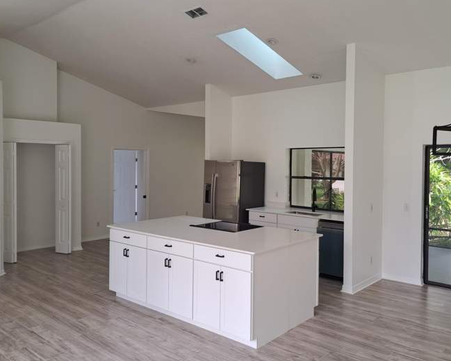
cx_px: 251
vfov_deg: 50.0
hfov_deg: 60.3
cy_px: 170
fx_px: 387
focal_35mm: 29
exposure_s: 1/60
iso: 50
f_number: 1.8
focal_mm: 5.23
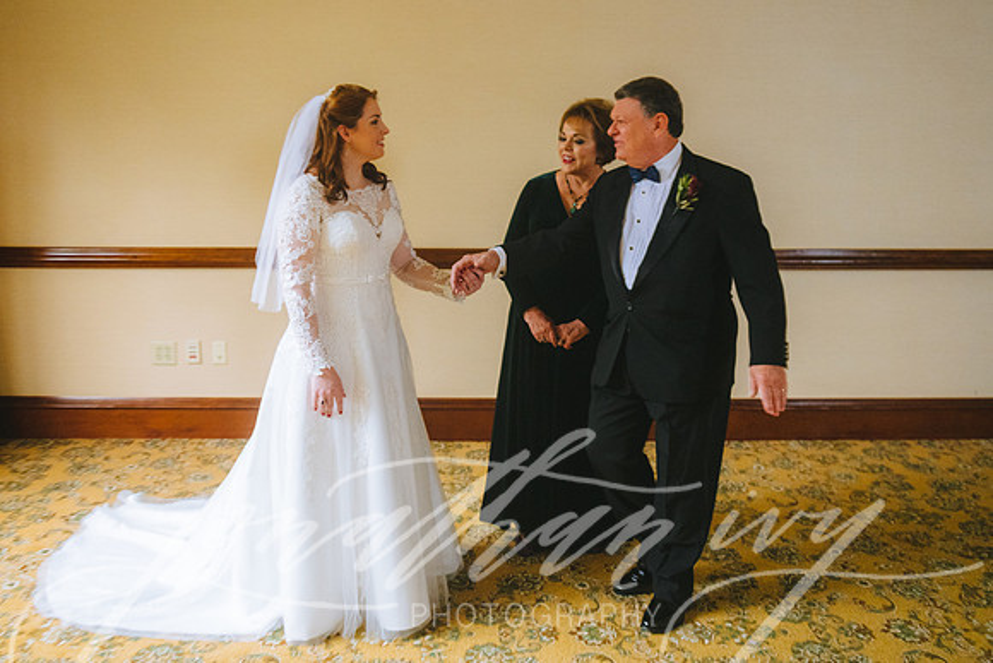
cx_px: 478
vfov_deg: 32.7
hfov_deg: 47.5
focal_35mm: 41
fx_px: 1128
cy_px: 275
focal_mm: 34
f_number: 2.8
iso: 1000
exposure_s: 1/100
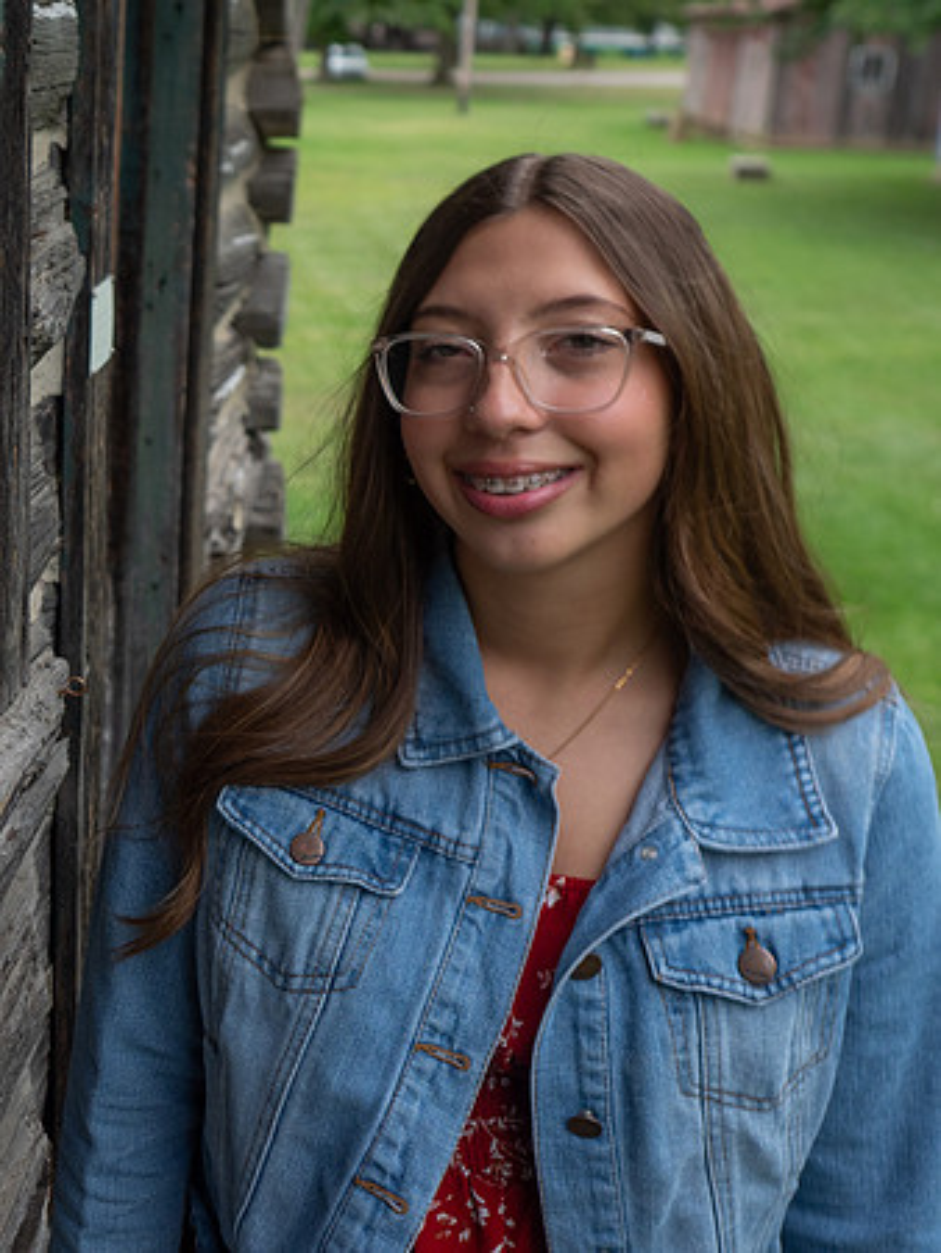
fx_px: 1811
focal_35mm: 50
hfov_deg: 27.5
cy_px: 497
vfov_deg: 38.0
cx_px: -2
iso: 200
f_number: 2.8
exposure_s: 1/640
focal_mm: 15
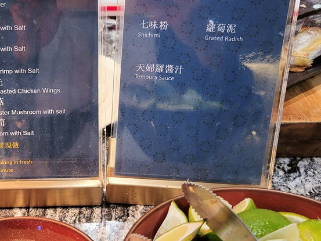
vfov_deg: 30.9
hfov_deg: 39.5
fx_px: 436
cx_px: 85
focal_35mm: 47
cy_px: 110
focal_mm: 5.4
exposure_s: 1/39
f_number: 1.8
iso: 200
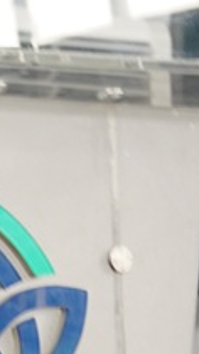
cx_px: -363
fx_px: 3577
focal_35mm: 381
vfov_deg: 5.7
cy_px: 175
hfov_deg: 3.1
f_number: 5.6
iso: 800
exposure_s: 1/50
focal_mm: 60
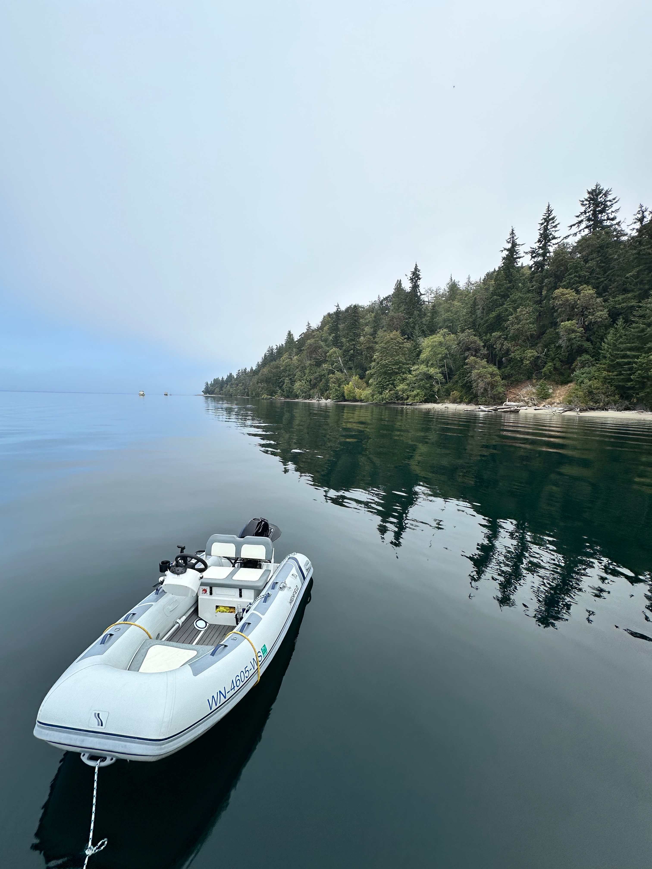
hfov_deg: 85.7
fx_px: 352
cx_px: 326
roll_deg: -3.2
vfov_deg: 102.1
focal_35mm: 14
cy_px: 434
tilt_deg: -6.7
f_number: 2.2
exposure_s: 1/1135
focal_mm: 2.22
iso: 50
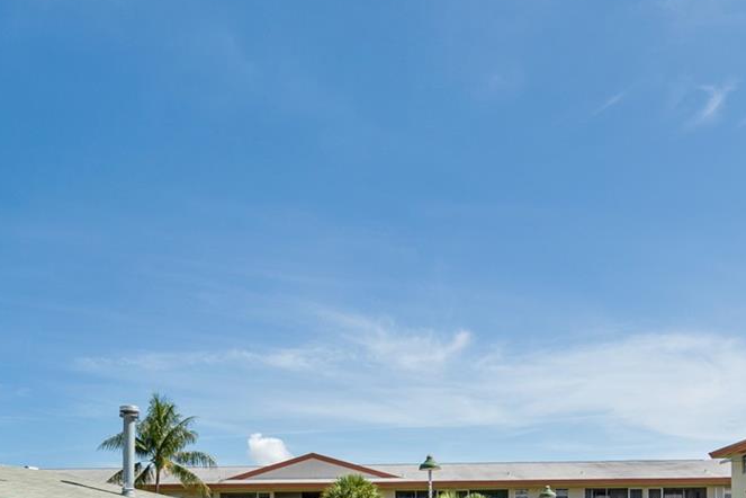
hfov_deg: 46.8
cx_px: 263
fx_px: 850
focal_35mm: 41
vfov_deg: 29.1
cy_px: 566
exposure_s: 1/1000
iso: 250
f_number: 8
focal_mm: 17
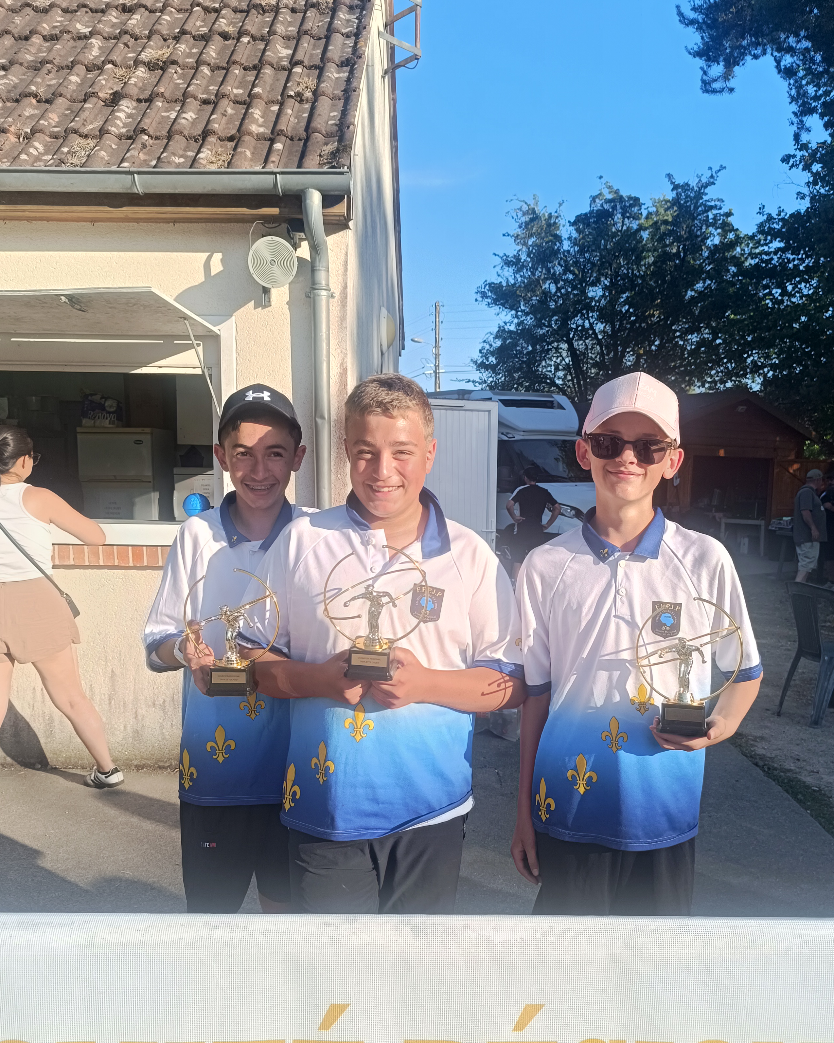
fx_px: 926
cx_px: 440
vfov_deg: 58.5
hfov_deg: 48.5
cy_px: 602
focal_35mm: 30
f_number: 1.65
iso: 50
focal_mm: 6.14
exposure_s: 1/376
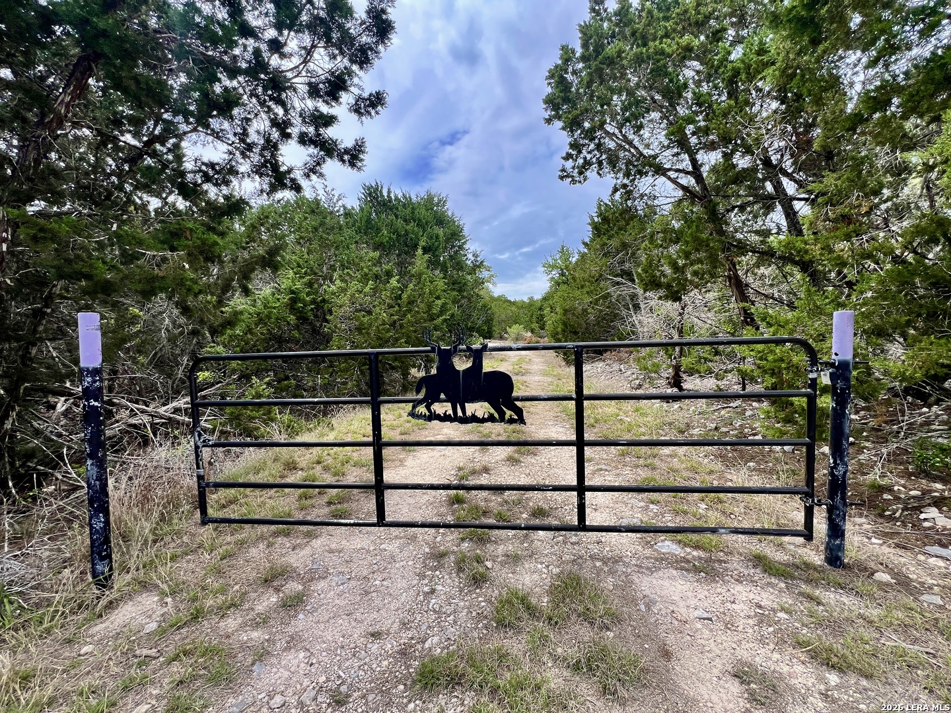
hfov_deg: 106.2
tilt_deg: -3.7
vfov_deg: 89.9
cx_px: 476
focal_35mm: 13
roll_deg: -1.2
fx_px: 357
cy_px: 356
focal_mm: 1.57
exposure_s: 1/889
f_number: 1.8
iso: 32
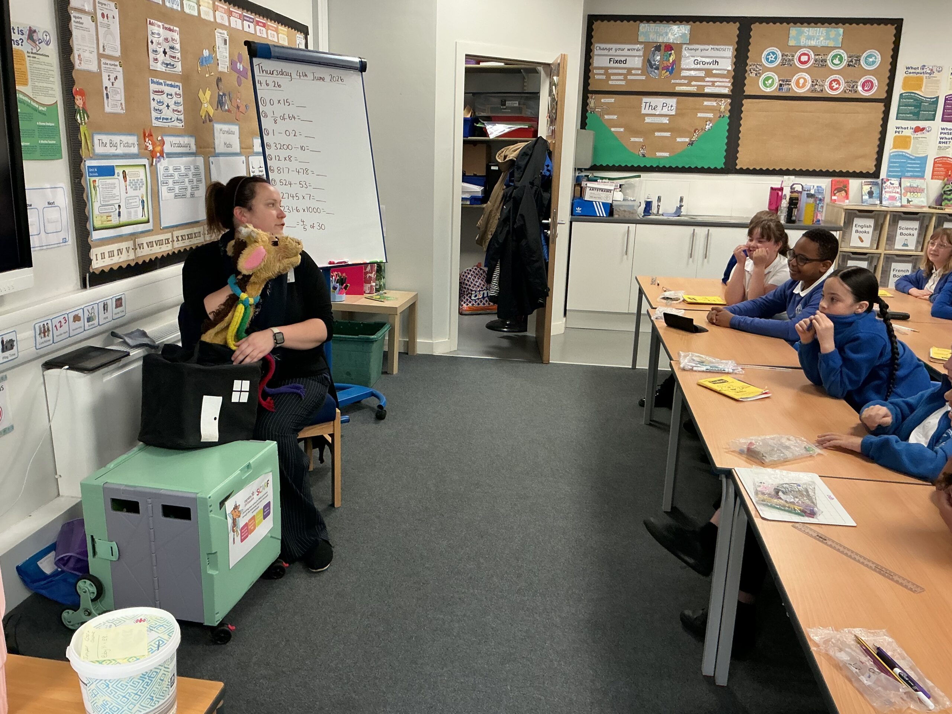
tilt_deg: -15.2
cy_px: 357
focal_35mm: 29
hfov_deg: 61.7
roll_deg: -1.0
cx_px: 476
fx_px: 798
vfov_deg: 48.2
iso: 125
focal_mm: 3
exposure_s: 1/60
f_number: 1.8
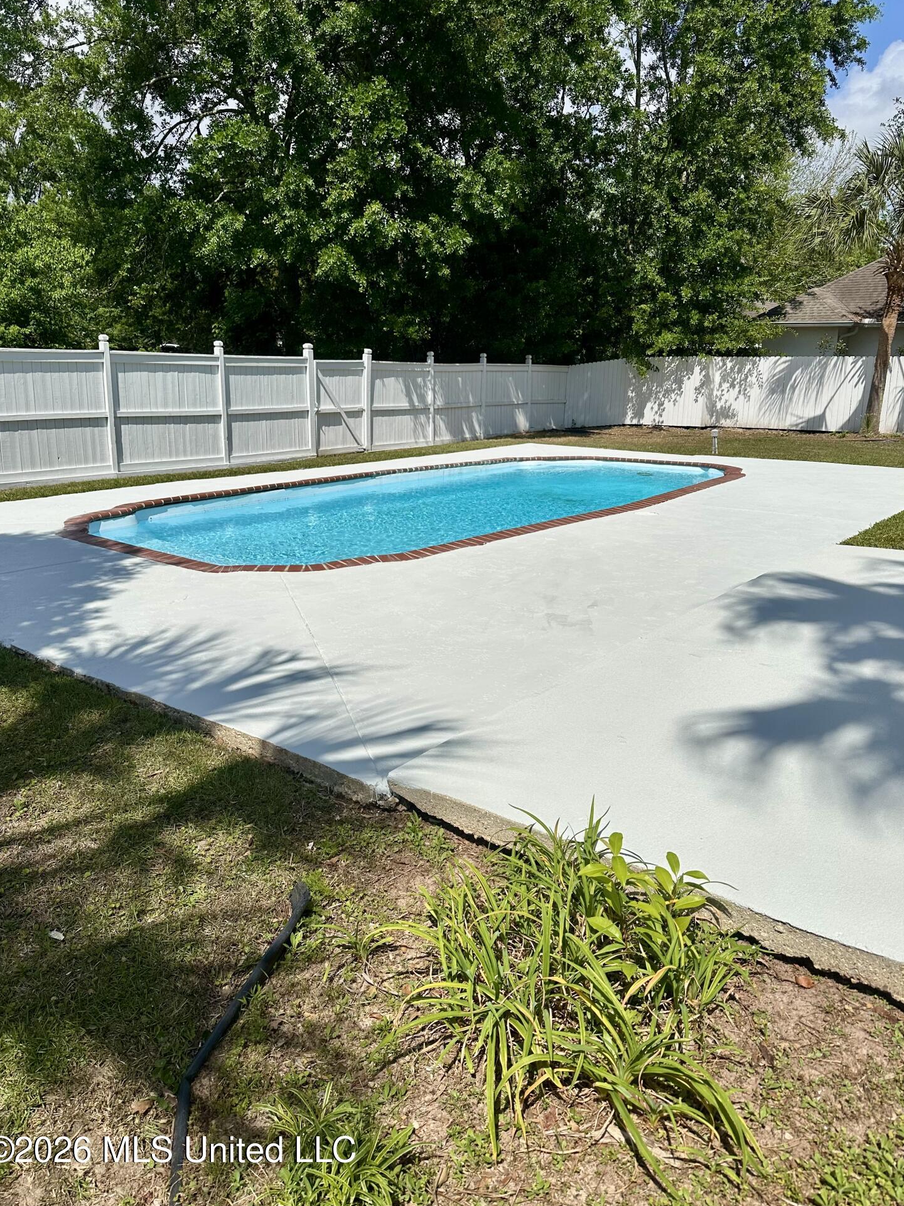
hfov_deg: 54.9
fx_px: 871
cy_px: 579
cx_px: 455
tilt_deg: -14.5
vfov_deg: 69.4
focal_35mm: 25
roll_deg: -1.8
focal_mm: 6.86
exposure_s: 1/9709
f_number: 1.78
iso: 80
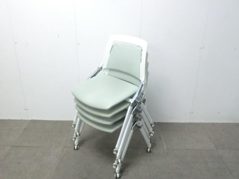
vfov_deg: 44.2
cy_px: 90
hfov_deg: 56.8
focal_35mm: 32
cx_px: 120
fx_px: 221
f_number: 3.5
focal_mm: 5.8
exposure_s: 1/40
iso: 800
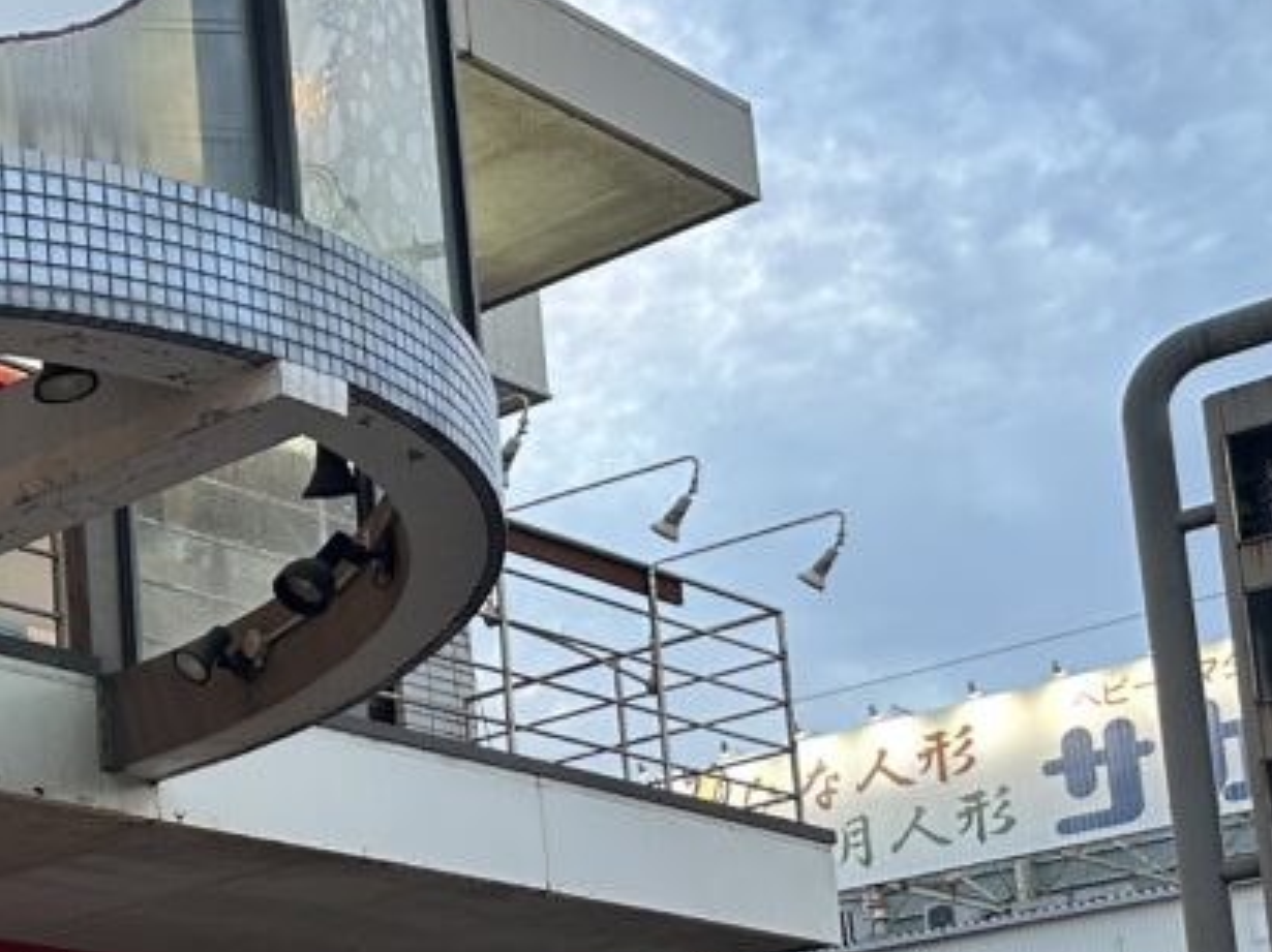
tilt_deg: +7.1
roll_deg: +2.0
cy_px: 1101
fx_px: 2754
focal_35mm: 75
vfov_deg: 18.7
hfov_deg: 22.7
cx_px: -453
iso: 160
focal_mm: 6.86
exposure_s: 1/60
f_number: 1.78
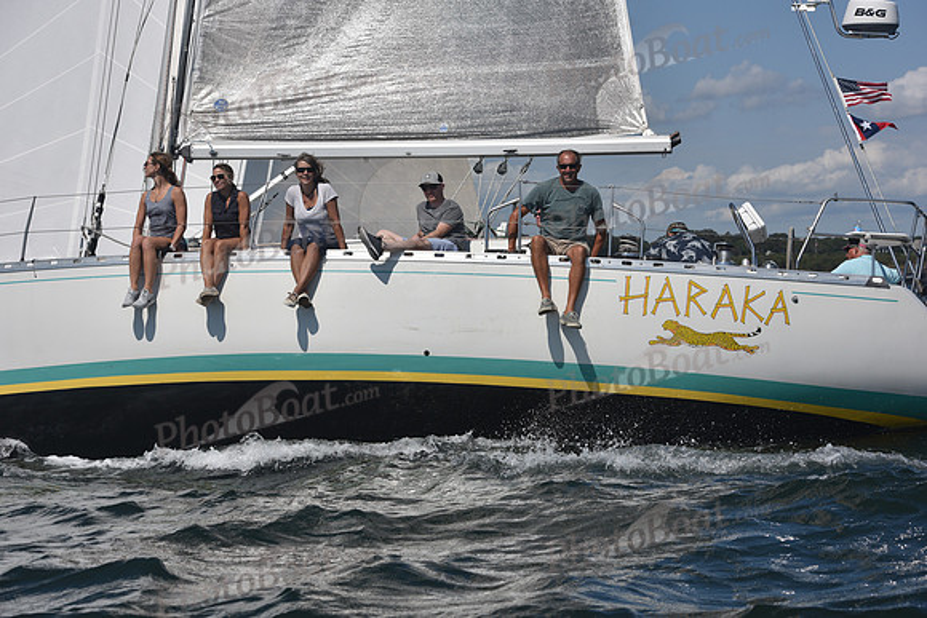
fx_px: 2009
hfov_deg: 26.0
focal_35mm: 78
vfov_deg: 17.5
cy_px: 309
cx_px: 464
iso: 250
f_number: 8
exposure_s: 1/1000
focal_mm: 78
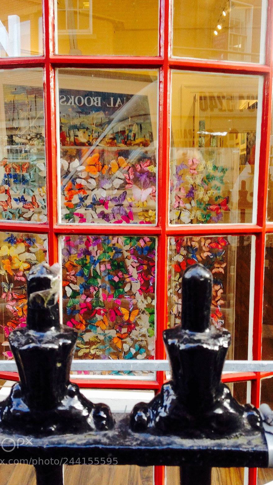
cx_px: 142
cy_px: 238
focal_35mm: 39
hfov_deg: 30.4
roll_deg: -2.2
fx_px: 502
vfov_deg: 51.6
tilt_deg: -8.7
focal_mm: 4.28
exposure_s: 1/60
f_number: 2.4
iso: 50
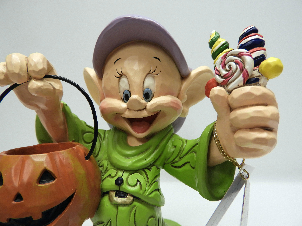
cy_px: 113
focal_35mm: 24
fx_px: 209
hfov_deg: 71.6
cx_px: 151
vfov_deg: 56.8
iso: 160
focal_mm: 4.3
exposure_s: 1/30
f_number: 3.3
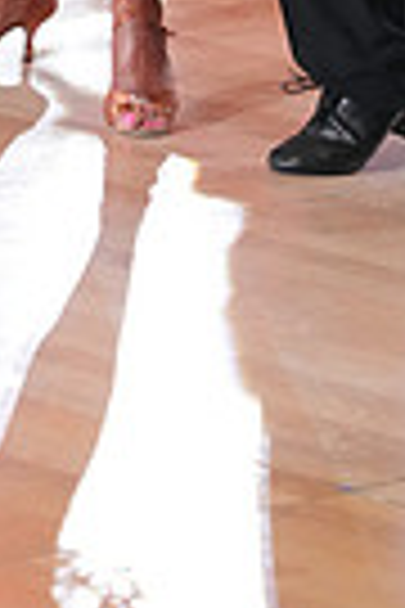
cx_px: 178
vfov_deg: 5.1
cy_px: -540
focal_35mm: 394
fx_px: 6648
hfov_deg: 3.5
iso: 4000
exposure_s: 1/500
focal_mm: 92
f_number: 4
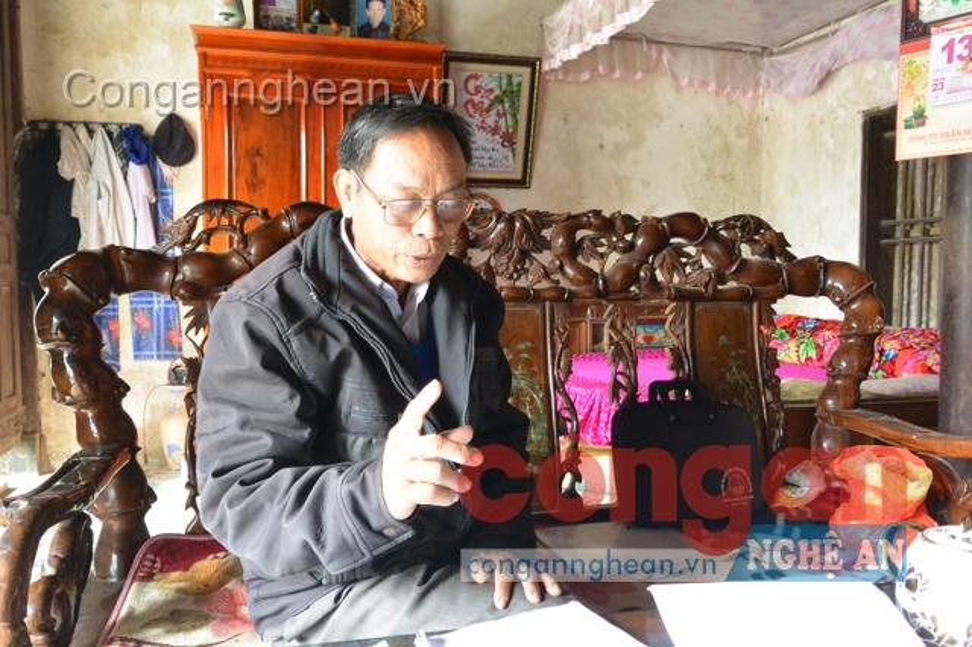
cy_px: 324
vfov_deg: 44.9
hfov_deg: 63.7
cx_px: 486
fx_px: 783
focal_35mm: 29
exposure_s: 1/60
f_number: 3.5
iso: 800
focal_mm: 11
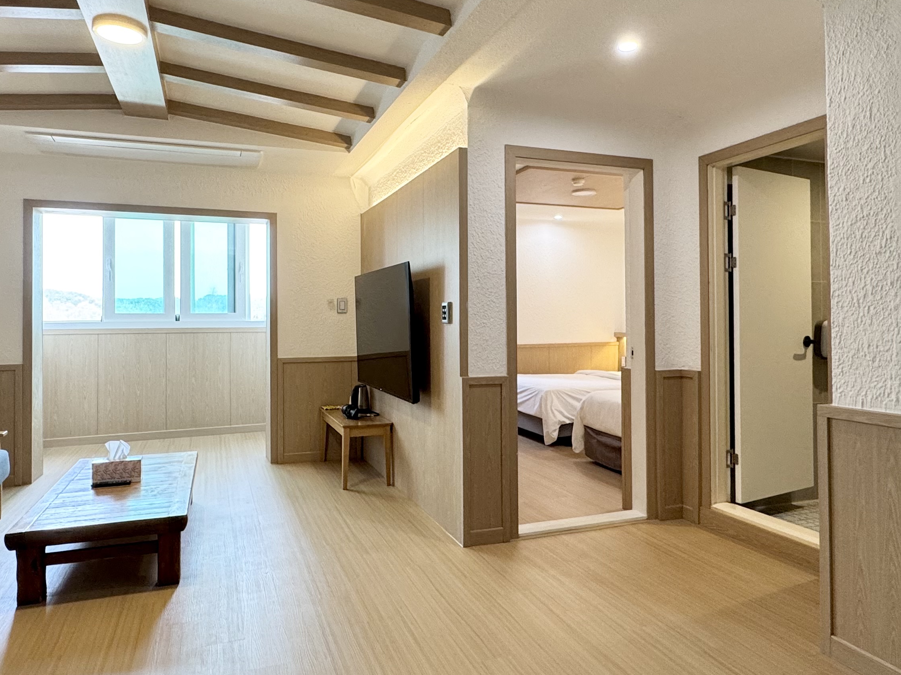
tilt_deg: +0.7
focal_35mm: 25
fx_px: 651
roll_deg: +0.7
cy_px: 311
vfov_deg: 54.8
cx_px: 449
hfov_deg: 69.4
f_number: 2.2
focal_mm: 2.22
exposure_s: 1/120
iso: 160
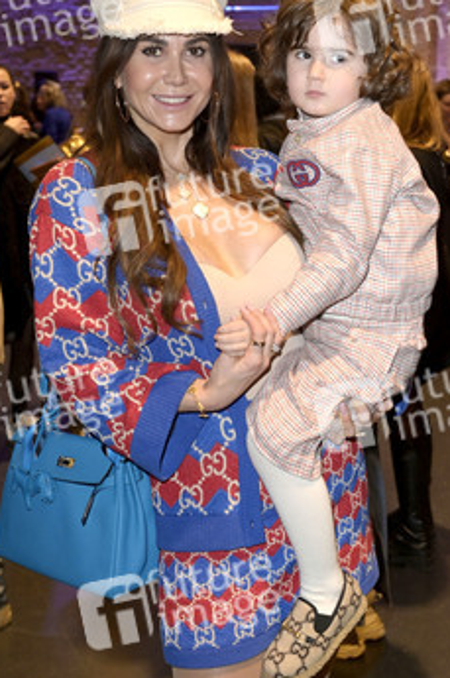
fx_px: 1091
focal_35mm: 58
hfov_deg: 23.3
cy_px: 309
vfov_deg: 34.5
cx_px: 236
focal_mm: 50
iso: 1600
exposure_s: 1/50
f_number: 5
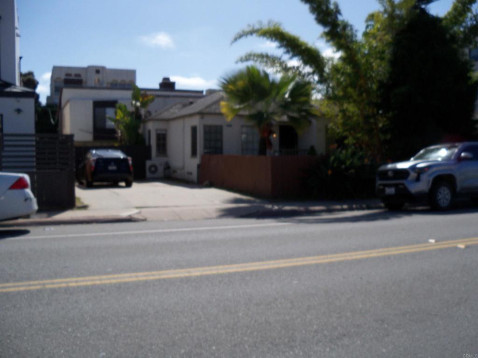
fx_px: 483
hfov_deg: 52.6
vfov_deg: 40.7
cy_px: 179
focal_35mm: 35
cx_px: 239
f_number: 3.5
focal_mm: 6.2
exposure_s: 1/1250
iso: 80
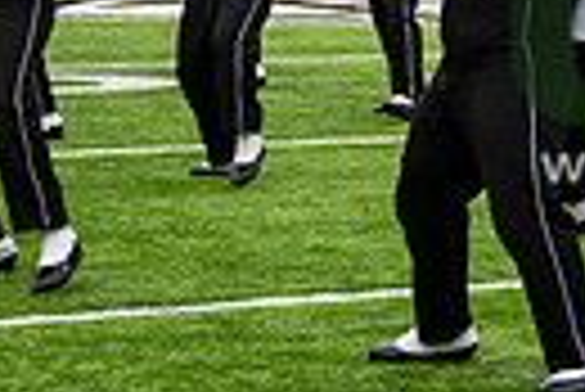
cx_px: 850
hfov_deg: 8.5
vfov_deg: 5.8
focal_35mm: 236
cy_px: 7
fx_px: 3839
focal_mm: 53
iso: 100
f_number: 2.8
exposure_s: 1/500
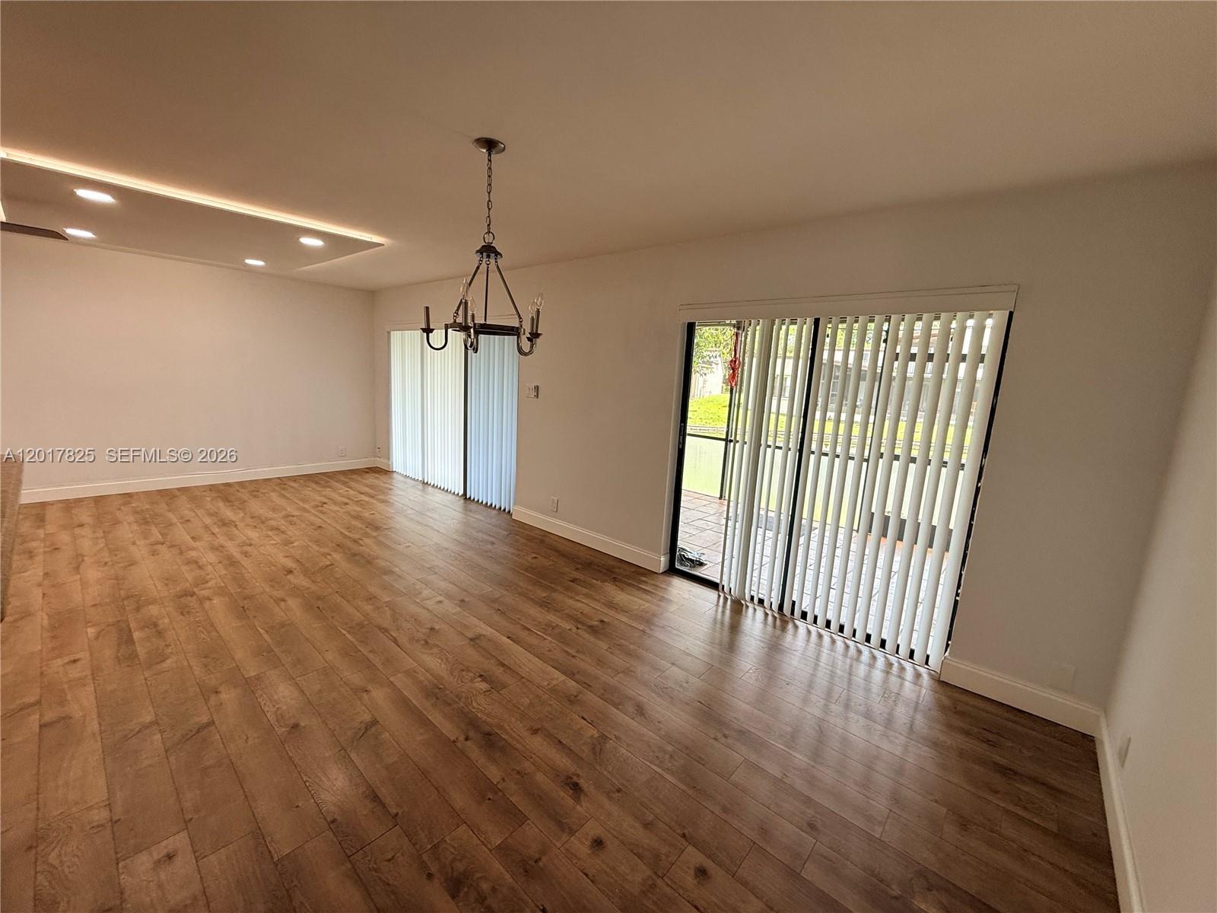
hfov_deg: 102.1
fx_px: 492
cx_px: 608
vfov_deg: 85.7
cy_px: 456
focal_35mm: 14
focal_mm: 2.22
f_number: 2.2
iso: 100
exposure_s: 1/147
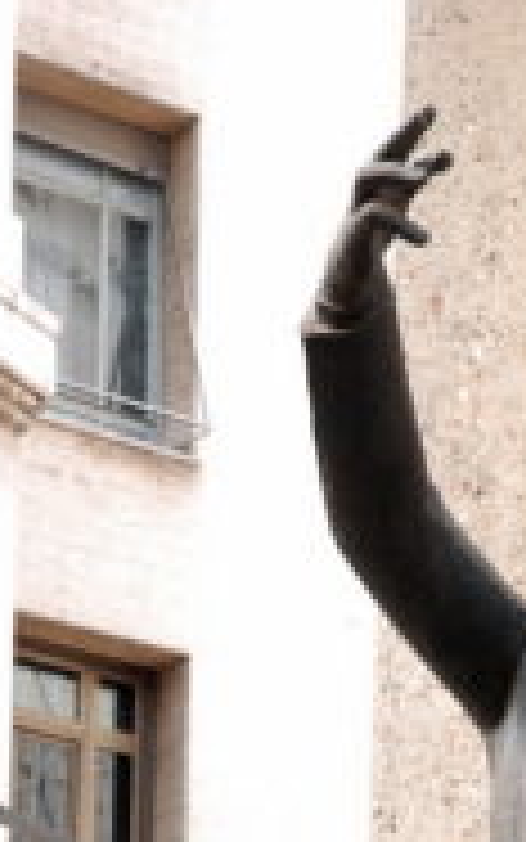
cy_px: 1112
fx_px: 4515
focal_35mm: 197
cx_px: 551
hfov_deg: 6.6
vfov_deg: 10.4
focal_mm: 48
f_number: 6.3
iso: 800
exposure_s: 1/160
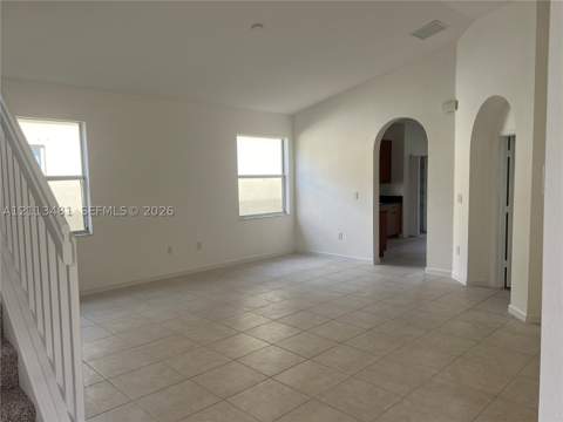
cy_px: 211
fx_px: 423
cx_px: 282
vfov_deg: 53.1
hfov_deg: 67.3
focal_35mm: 26
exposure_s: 1/389
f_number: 1.5
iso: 50
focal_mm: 5.7
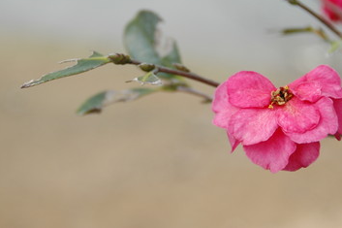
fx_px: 1016
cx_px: 186
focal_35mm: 107
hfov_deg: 19.1
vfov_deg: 12.8
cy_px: 84
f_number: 5
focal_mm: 56
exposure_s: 1/800
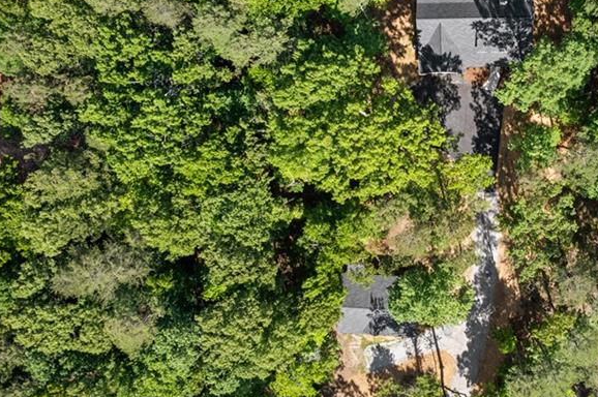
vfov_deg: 33.9
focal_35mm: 39
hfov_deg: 47.2
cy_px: 139
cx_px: 471
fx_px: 647
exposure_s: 1/125
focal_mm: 8.38
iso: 100
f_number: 2.8
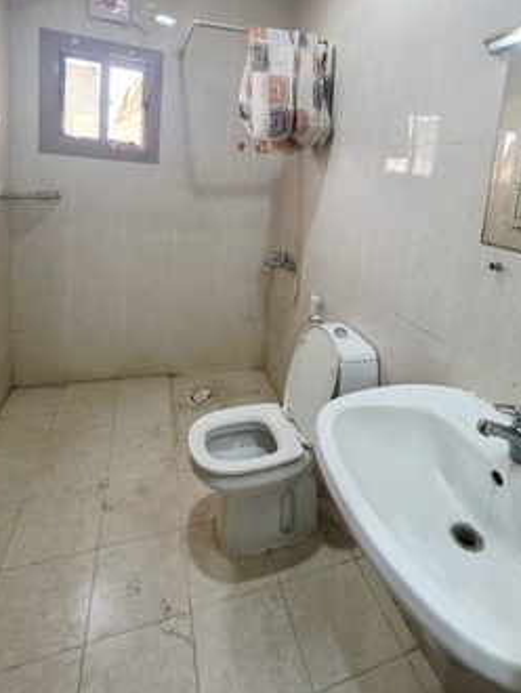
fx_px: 361
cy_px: 222
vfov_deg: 84.2
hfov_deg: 71.5
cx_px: 285
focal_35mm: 18
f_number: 1.9
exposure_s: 1/50.3
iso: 400
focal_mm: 2.2
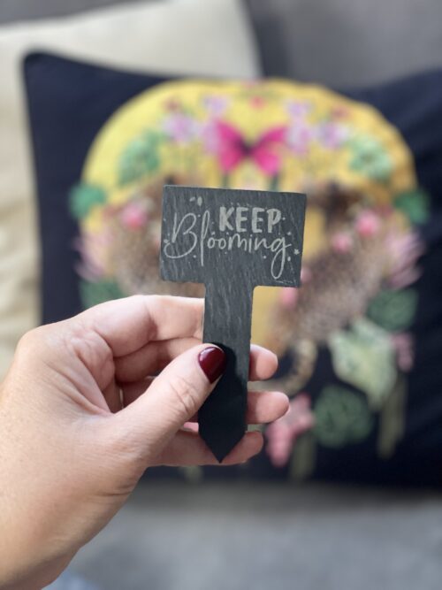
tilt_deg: -27.2
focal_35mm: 52
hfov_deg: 28.0
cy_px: 295
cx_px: 221
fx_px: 886
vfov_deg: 36.8
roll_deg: +0.6
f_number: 2
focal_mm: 6
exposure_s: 1/122
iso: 200
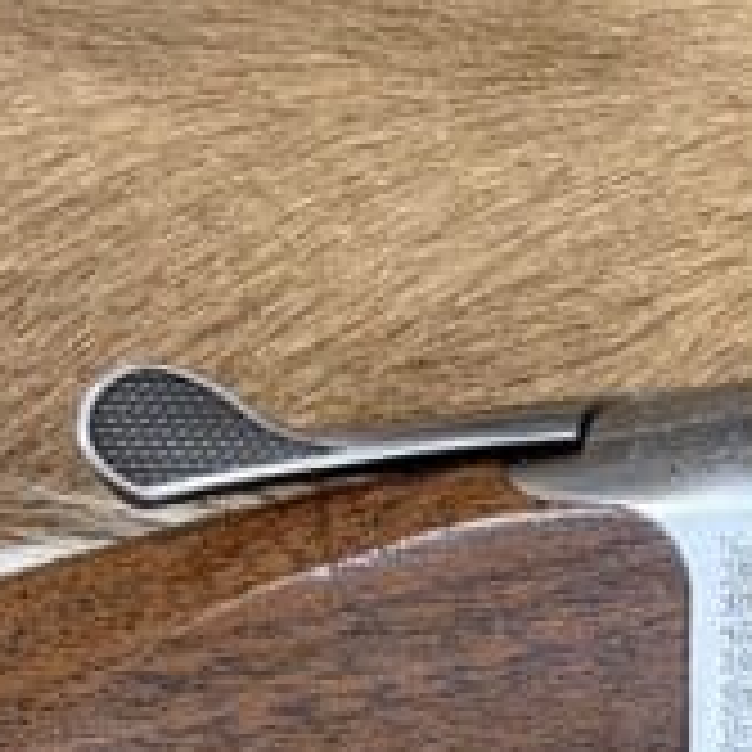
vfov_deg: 12.0
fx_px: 3465
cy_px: 964
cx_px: 1031
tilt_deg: -84.8
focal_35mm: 141
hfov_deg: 12.0
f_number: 1.6
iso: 160
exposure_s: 1/50
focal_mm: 5.96
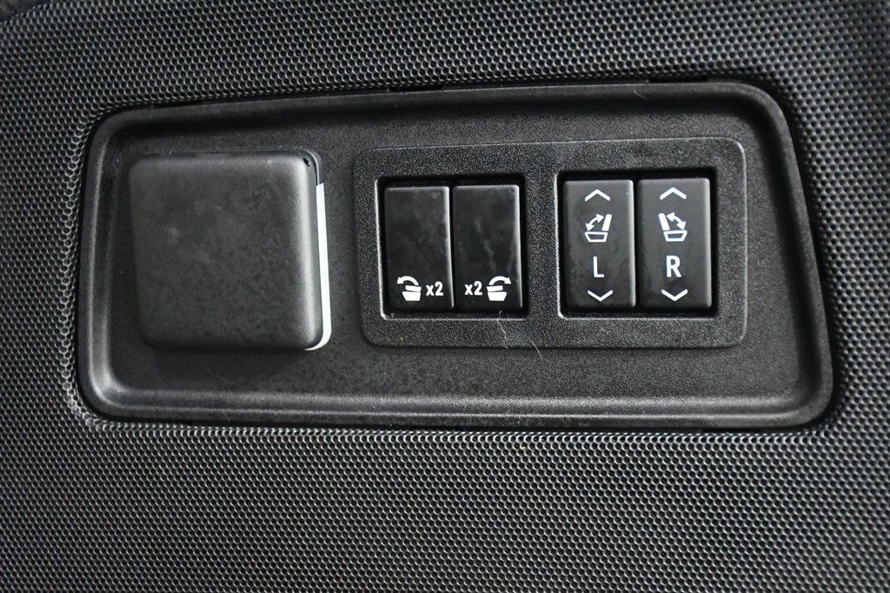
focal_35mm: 60
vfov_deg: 22.6
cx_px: 445
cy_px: 296
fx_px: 1483
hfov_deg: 33.4
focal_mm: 40
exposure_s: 1/25
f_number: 4.5
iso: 12800
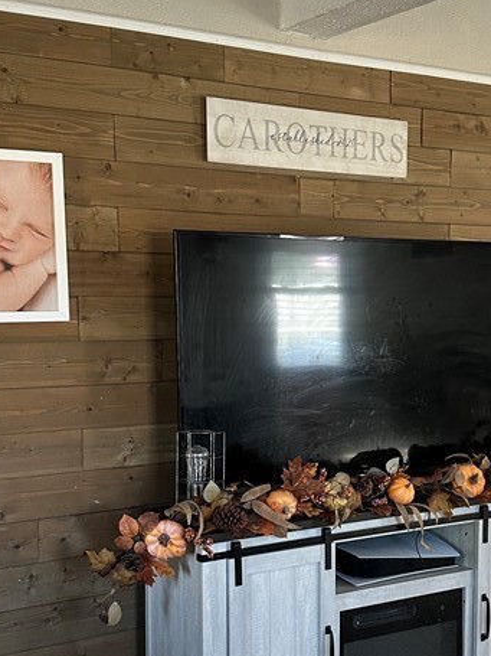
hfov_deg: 26.8
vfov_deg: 35.3
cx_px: 353
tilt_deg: -7.0
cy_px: 424
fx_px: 1022
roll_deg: -1.2
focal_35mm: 54
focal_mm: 6.86
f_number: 1.78
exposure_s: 1/60
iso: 250
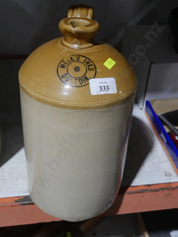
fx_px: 315
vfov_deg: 41.2
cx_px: 89
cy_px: 118
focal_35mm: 46
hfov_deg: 31.5
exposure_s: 1/60
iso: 800
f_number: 5.1
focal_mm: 23
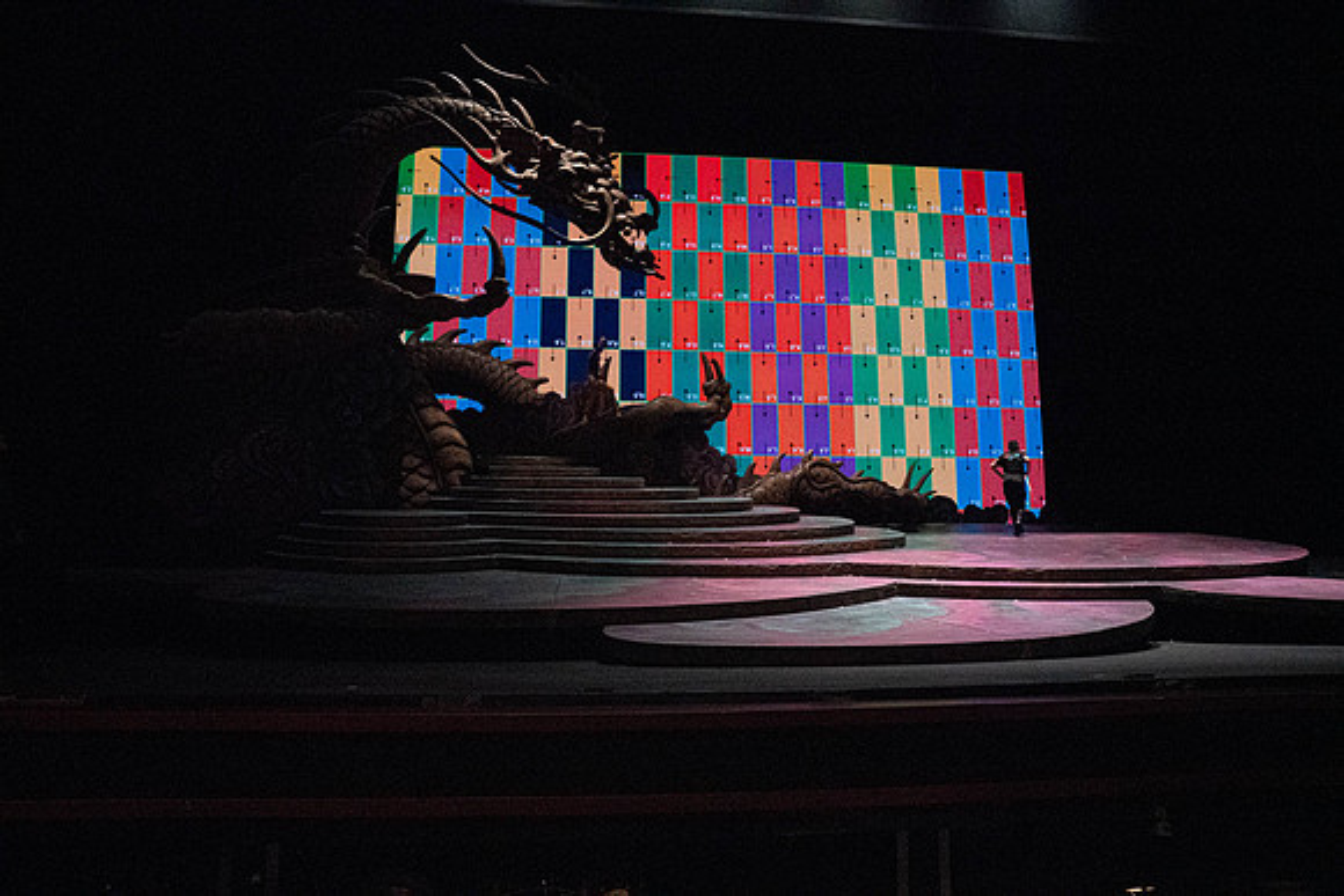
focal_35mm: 24
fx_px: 896
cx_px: 672
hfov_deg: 73.7
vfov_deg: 53.2
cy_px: 448
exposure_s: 1/400
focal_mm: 24
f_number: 9
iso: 25600
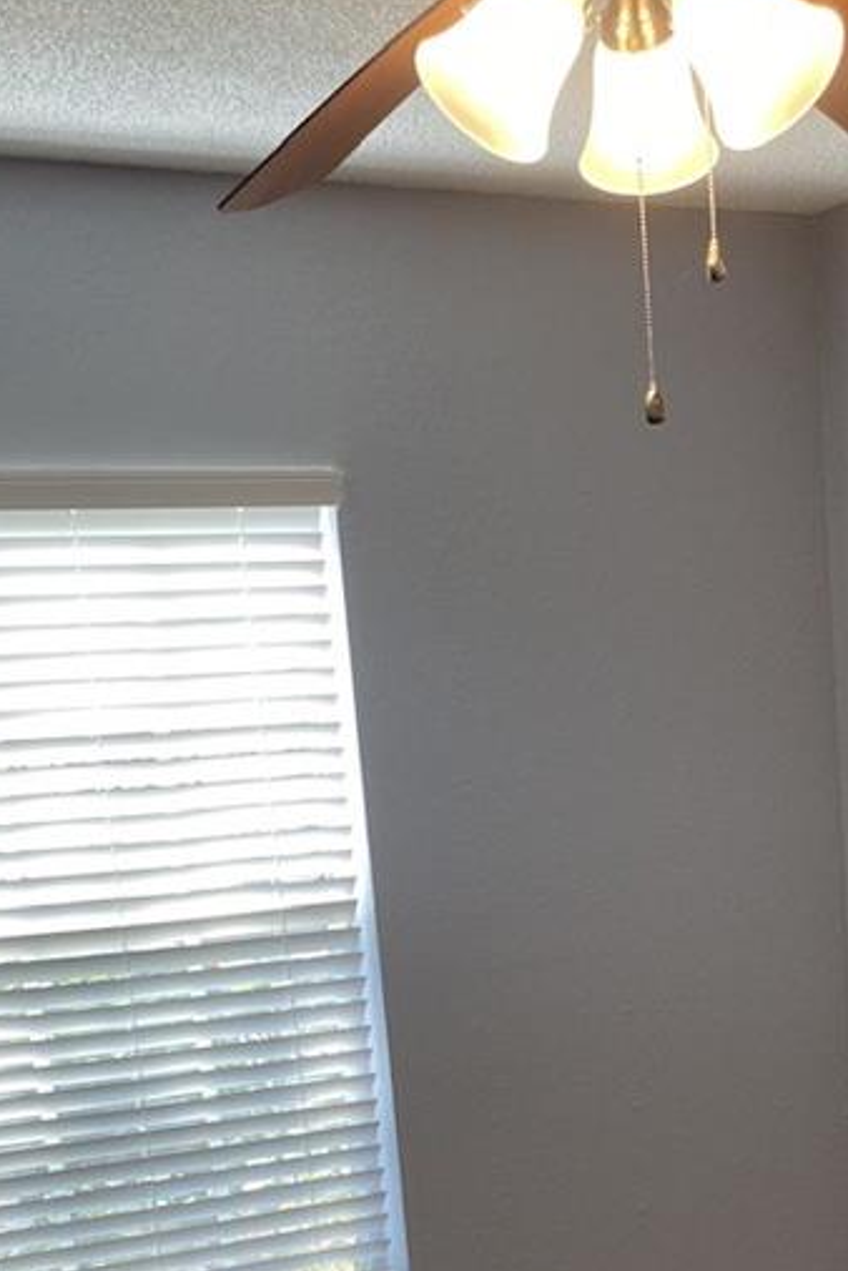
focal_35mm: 64
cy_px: 1274
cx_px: 617
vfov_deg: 29.3
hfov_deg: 21.1
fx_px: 2261
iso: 80
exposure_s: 1/120
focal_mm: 4.25
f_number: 1.8
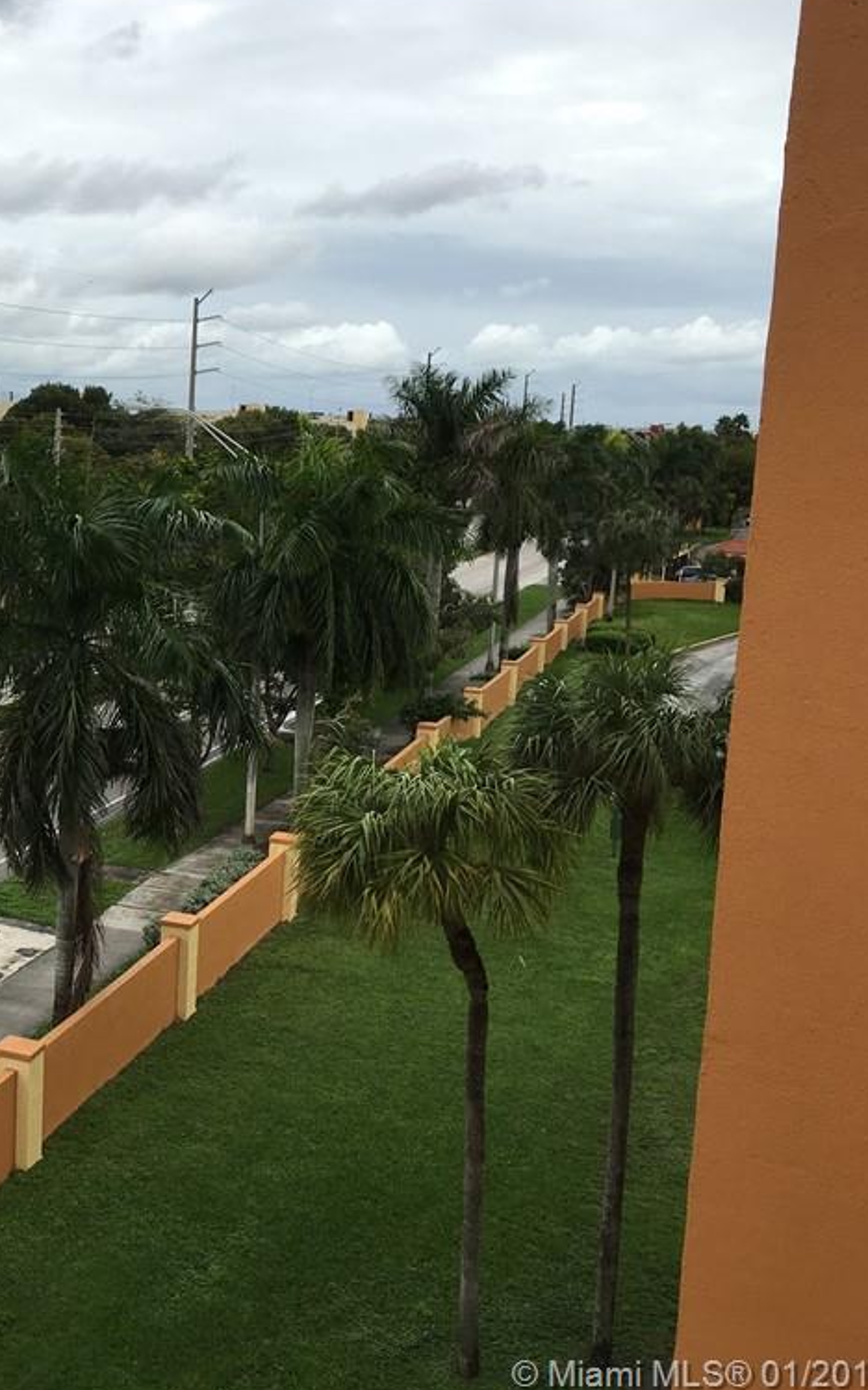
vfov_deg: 47.2
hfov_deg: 28.3
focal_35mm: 42
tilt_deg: -8.5
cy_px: 689
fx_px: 1590
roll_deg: -0.9
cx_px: -41
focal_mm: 4.15
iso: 25
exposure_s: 1/1326
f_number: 2.2
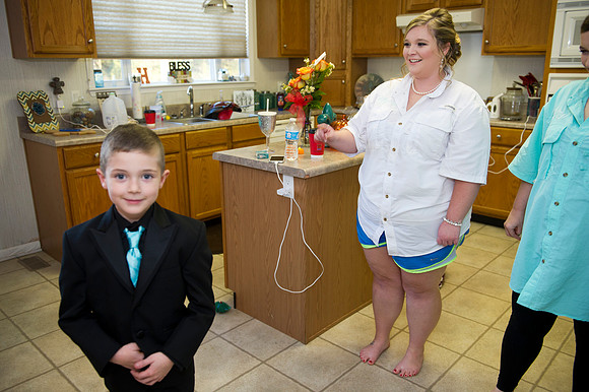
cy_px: 196
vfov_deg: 44.9
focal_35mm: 29
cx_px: 294
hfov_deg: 63.7
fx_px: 474
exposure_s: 1/100
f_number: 3.2
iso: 640
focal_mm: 29
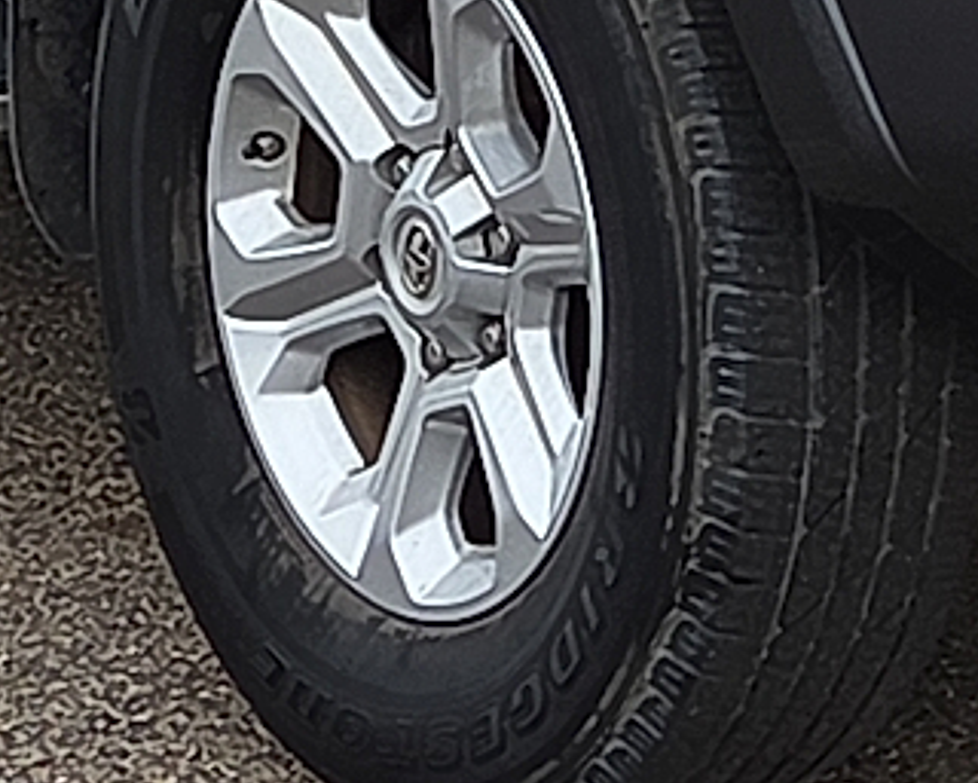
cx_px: 657
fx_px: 7063
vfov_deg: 6.2
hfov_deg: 7.9
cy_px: -664
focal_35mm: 244
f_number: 1.8
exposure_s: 1/1667
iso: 76
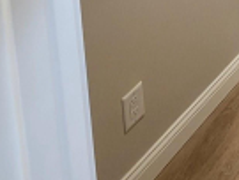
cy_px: -229
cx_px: 376
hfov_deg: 23.1
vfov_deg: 15.4
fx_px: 443
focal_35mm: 64
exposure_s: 1/60
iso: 250
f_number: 2.2
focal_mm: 2.2
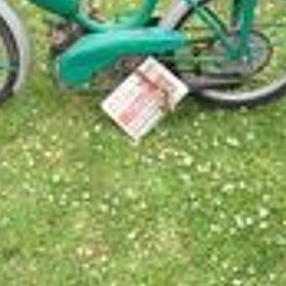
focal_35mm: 59
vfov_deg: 28.7
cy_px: 73
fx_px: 552
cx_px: 99
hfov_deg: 28.9
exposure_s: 1/425
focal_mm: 4.15
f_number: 2.2
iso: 32
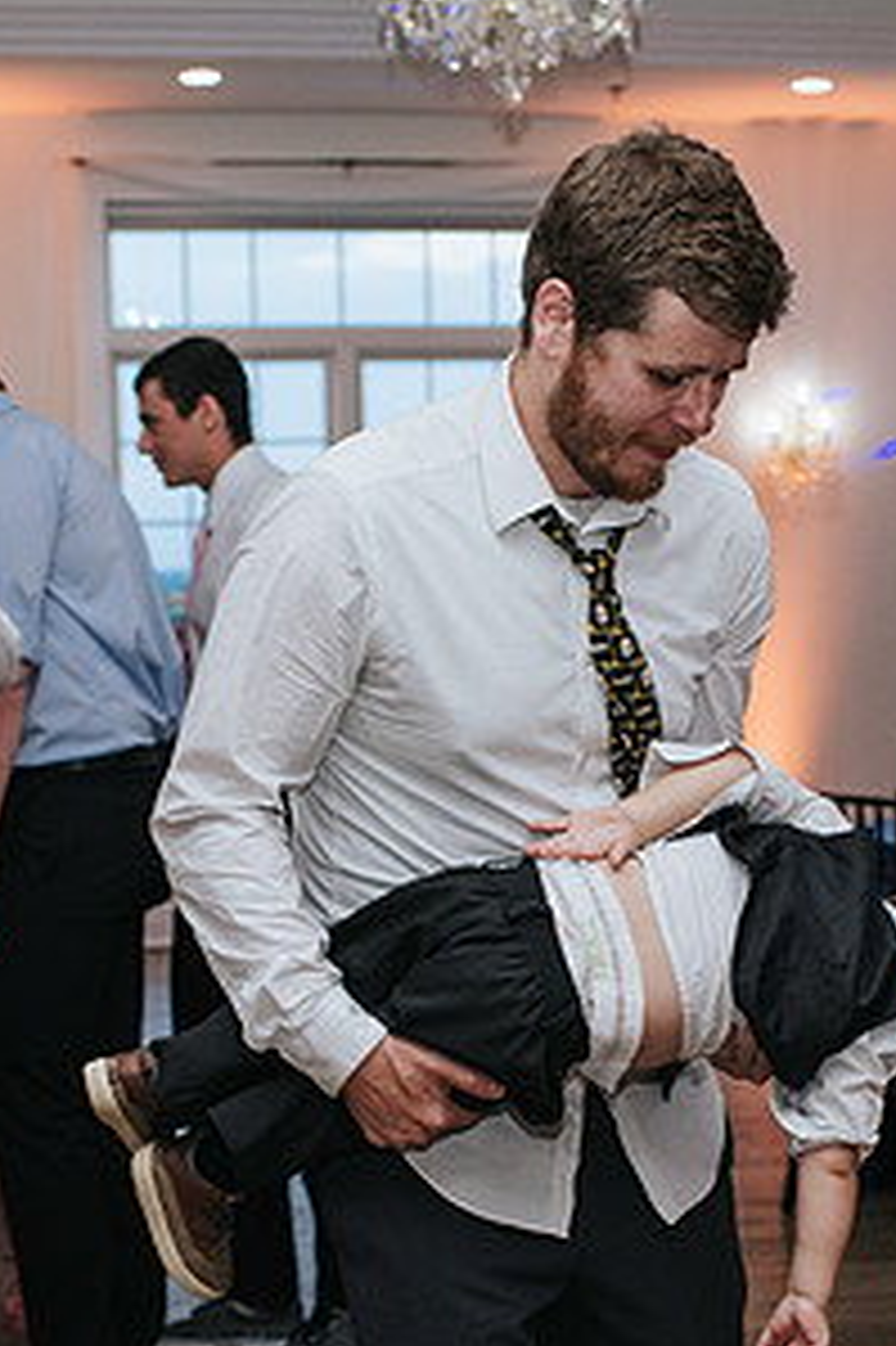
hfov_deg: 17.2
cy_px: 968
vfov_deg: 25.5
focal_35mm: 79
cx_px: 332
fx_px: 2953
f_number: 3.2
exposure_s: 1/200
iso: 800
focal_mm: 35
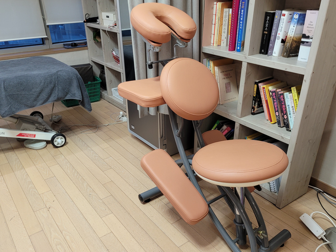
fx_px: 291
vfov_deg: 46.7
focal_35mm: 30
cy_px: 138
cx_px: 167
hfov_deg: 60.0
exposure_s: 1/40
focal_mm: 5.4
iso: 250
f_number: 1.8
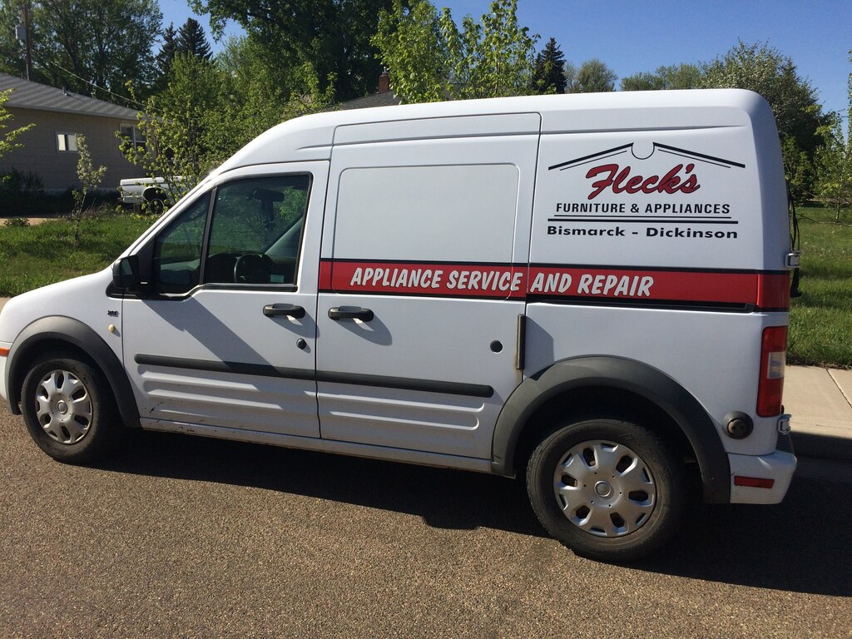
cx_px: 426
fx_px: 714
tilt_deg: -11.0
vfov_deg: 48.2
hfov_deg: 61.7
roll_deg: +0.0
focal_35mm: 29
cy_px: 320
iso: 32
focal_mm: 4.15
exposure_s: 1/3425
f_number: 2.2
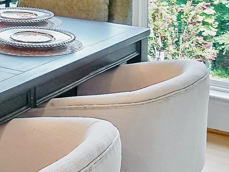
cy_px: -109
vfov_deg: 16.3
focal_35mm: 80
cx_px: -5
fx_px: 529
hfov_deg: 23.3
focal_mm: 11
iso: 250
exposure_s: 1/15
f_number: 9
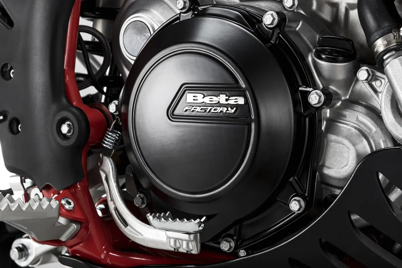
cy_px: 134
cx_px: 201
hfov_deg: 28.8
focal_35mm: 70
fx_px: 782
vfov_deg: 19.5
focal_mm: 70
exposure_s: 1/160
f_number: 14
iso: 50
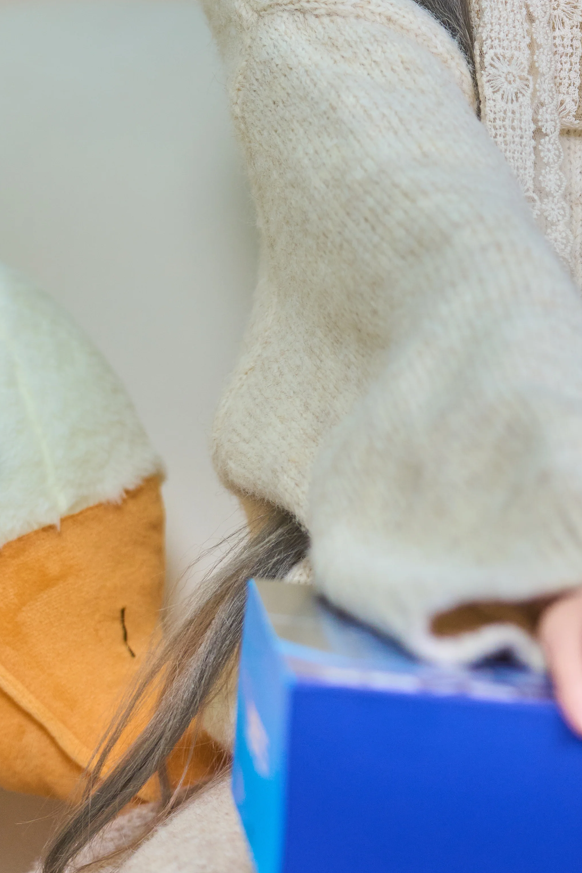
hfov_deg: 6.2
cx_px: 701
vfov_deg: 9.2
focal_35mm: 222
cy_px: 149
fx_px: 5383
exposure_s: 1/160
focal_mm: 79
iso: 100
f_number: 2
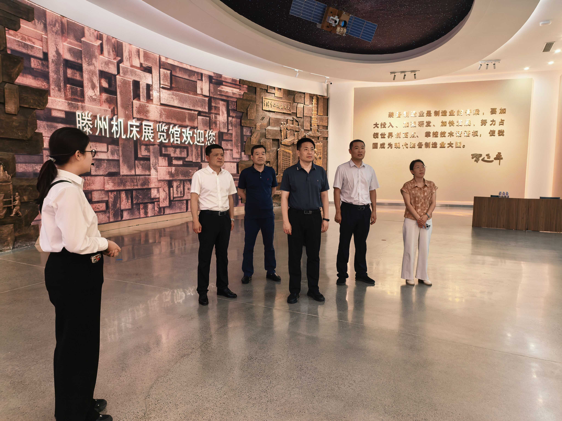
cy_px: 210
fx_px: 390
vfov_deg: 56.8
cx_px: 281
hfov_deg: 71.6
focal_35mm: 24
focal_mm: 8.5
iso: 160
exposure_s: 1/50
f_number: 4
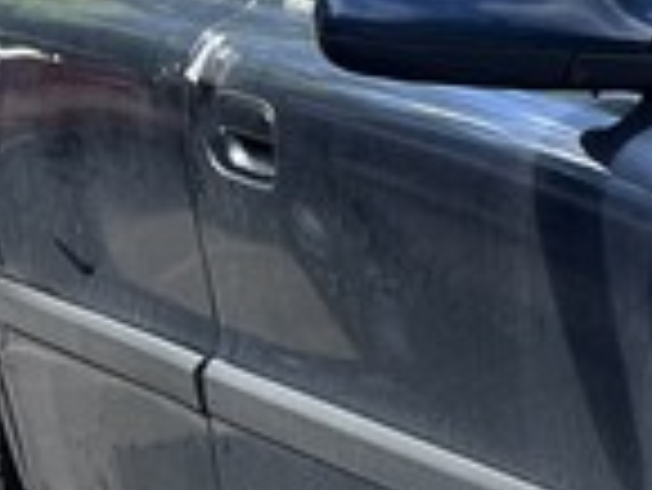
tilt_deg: -4.1
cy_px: 198
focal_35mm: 184
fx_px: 3469
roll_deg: -3.2
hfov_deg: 9.0
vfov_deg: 8.1
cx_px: 1839
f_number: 1.5
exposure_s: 1/1124
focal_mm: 5.7
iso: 50
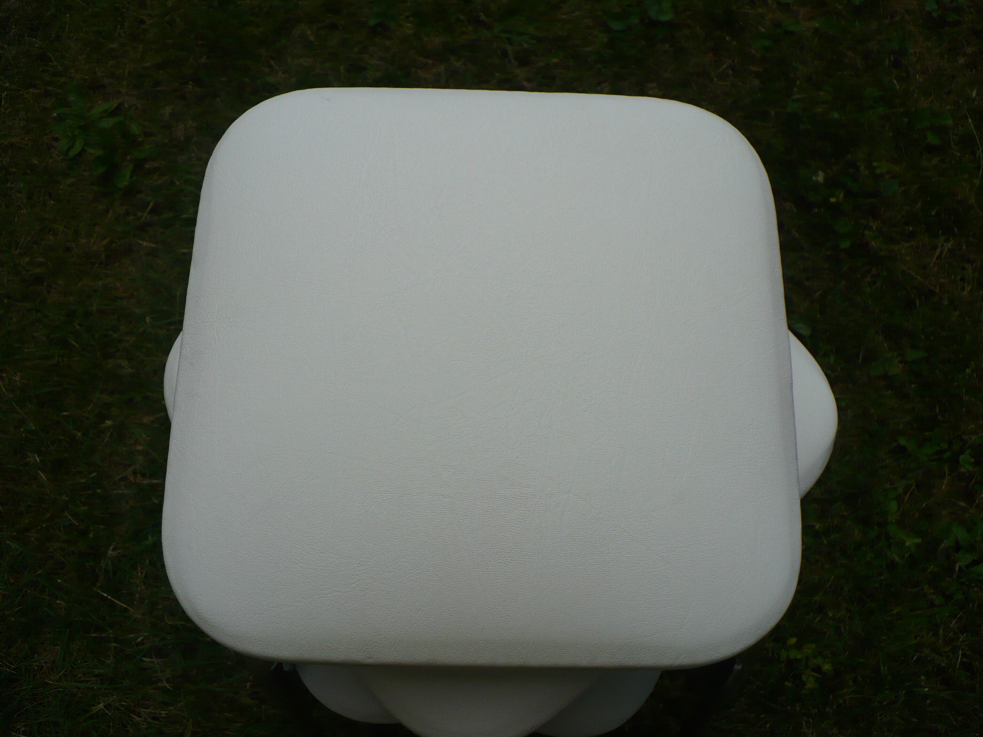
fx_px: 1051
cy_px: 368
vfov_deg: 38.7
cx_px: 492
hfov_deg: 50.1
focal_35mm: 37
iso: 100
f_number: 2.8
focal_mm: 6.1
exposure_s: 1/500
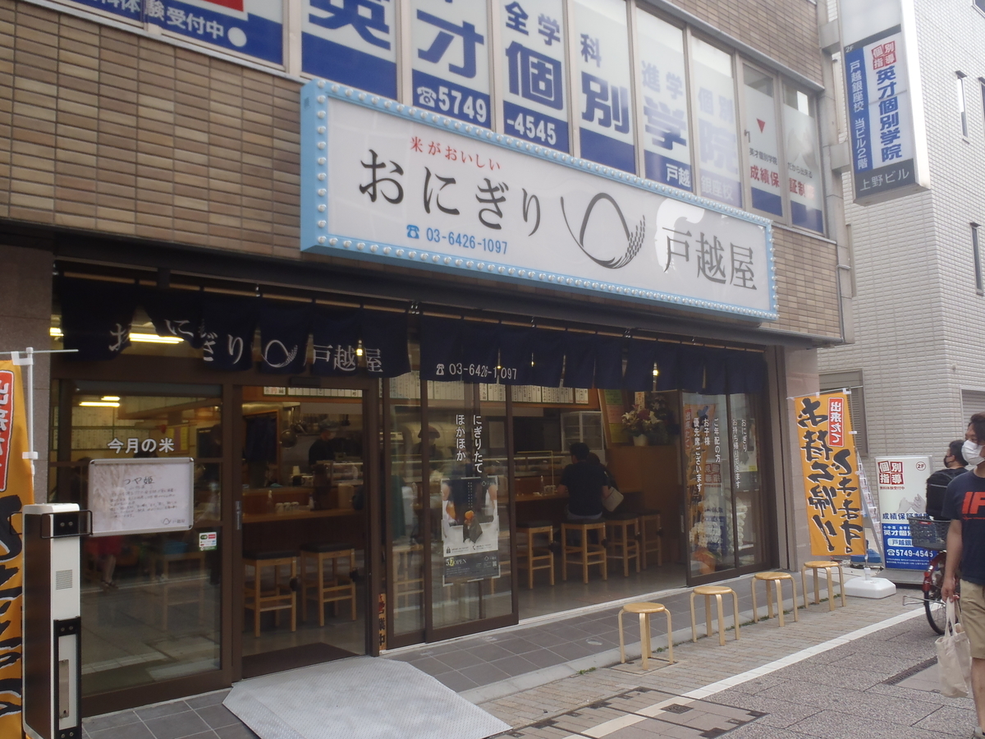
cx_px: 492
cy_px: 370
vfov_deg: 49.7
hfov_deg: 63.4
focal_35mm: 28
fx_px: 797
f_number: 3.9
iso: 80
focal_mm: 5
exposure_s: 1/100
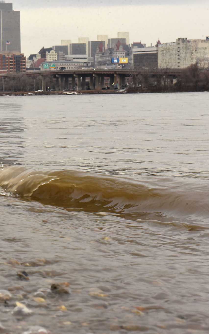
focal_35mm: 101
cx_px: -4
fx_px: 920
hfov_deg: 12.8
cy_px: 167
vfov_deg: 20.6
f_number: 22
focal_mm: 66
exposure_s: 1/125
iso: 2500
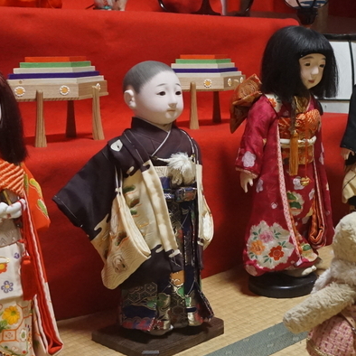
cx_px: 287
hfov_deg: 27.2
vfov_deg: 27.5
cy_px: 114
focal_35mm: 62
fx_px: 721
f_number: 3.5
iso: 2500
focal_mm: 16
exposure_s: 1/160
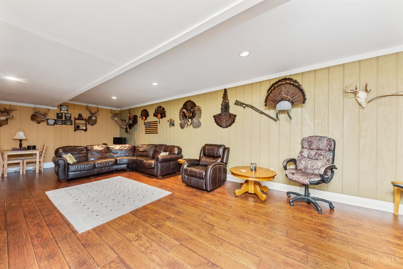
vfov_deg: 90.0
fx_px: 134
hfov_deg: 112.6
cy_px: 134
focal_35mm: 12
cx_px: 202
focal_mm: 12
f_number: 5.6
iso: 1250
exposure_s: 1/100
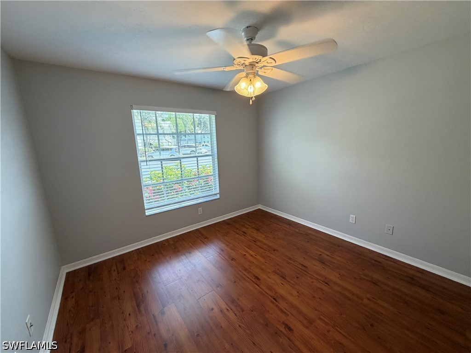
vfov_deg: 85.7
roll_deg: +1.9
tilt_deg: -12.7
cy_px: 176
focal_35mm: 14
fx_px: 190
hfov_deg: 102.1
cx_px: 236
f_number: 2.2
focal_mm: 2.22
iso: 125
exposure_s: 1/120
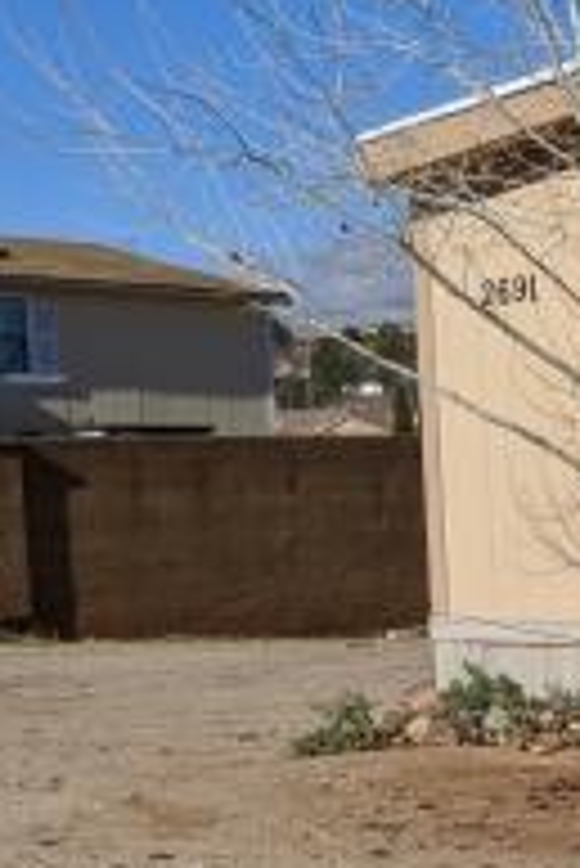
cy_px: 639
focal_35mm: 93
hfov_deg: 12.9
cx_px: 1138
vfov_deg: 21.7
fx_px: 2243
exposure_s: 1/5882
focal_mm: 4.44
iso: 75
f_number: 1.8
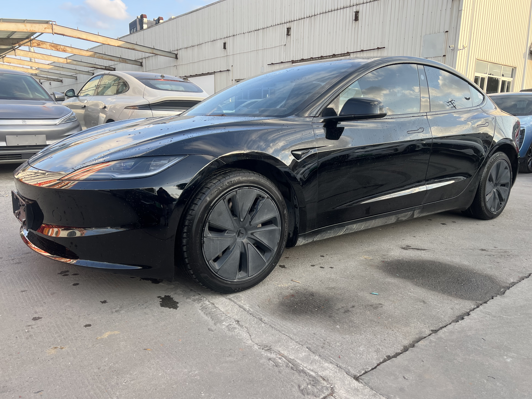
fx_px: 415
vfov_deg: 51.3
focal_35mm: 27
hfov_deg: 65.3
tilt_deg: -11.8
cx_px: 265
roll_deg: -1.0
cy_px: 204
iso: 50
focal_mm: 5.7
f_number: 1.5
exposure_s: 1/674
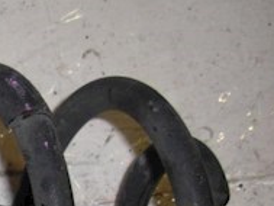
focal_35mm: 122
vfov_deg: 11.8
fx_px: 966
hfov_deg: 14.8
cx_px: -152
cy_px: 265
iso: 50
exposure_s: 1/60
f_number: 2.8
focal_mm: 6.3
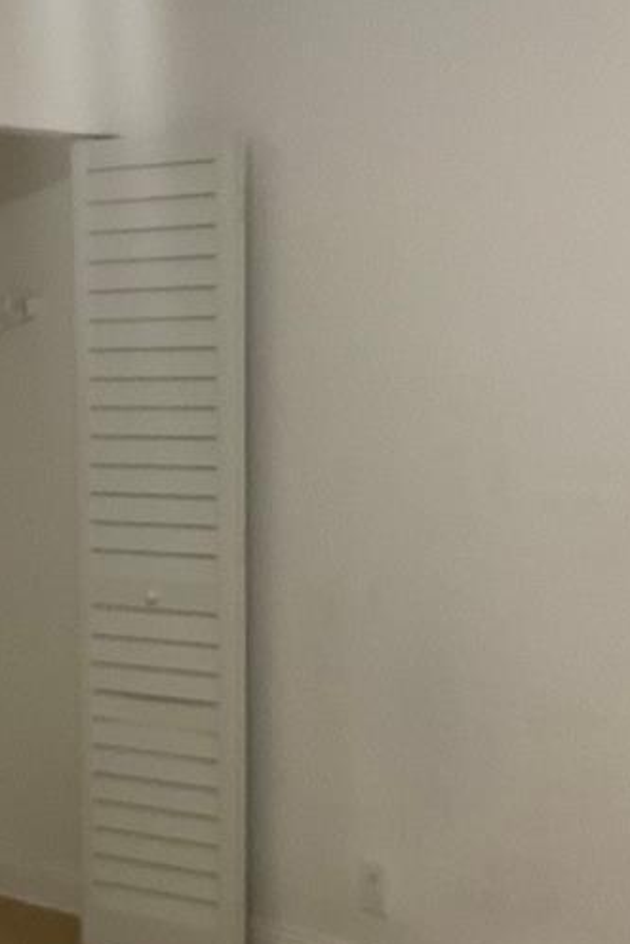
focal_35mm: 73
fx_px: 1915
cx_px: 139
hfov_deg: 18.5
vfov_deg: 27.6
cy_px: 590
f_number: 1.8
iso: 160
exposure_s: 1/60
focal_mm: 3
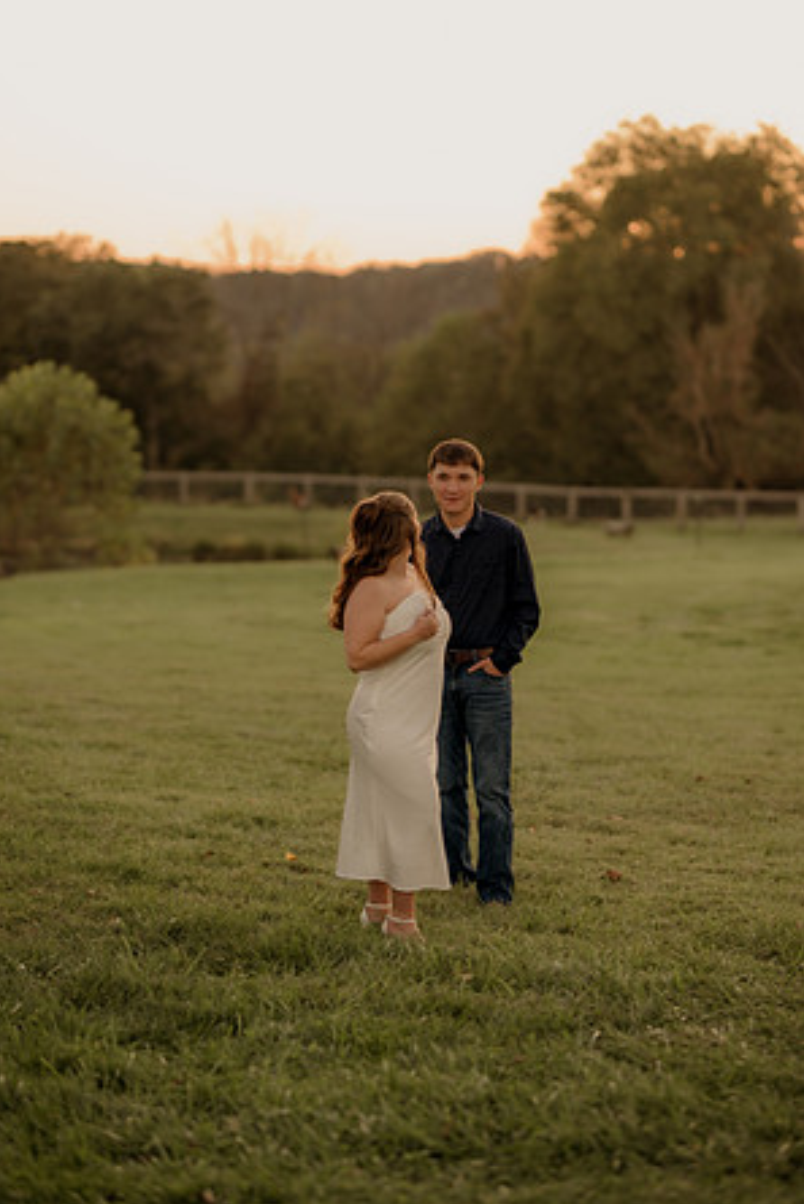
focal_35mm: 86
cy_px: 606
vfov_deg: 23.6
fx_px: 2879
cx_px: 401
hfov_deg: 15.9
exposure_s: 1/125
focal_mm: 85
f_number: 1.8
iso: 100
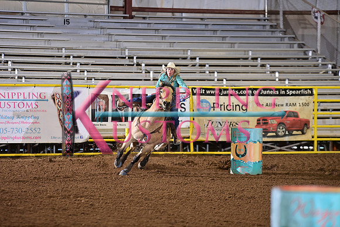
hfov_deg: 10.3
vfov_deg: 6.9
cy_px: 114
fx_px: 1889
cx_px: 170
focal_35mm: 200
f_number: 3.2
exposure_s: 1/200
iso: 1250
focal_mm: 200
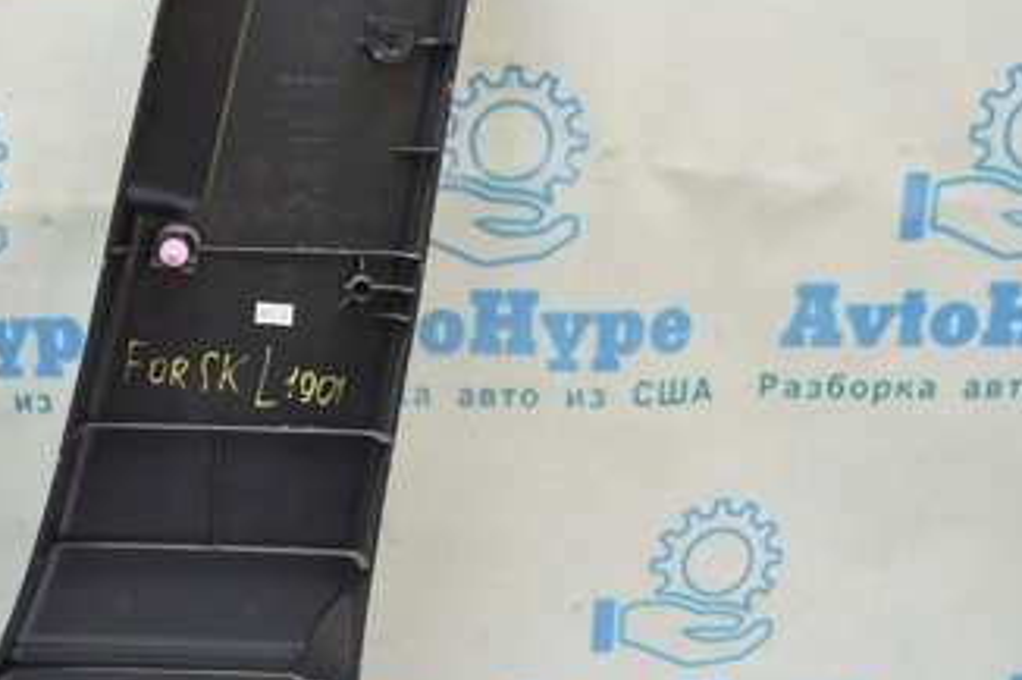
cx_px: 188
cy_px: 327
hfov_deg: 36.1
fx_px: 1504
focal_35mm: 53
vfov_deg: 25.5
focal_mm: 18
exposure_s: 1/40
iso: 400
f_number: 3.5
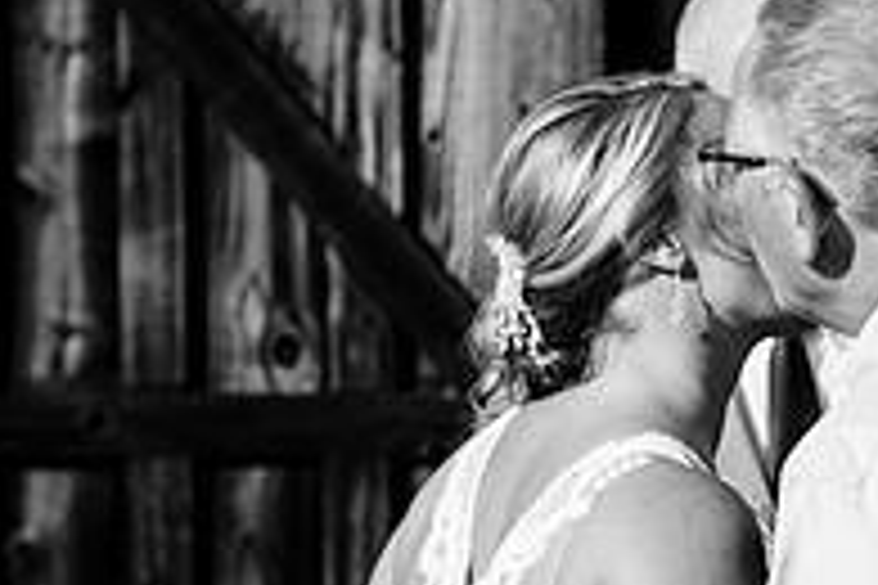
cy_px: 372
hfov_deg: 6.0
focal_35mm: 341
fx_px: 8316
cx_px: 1415
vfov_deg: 4.0
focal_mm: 98
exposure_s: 1/800
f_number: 4
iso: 100
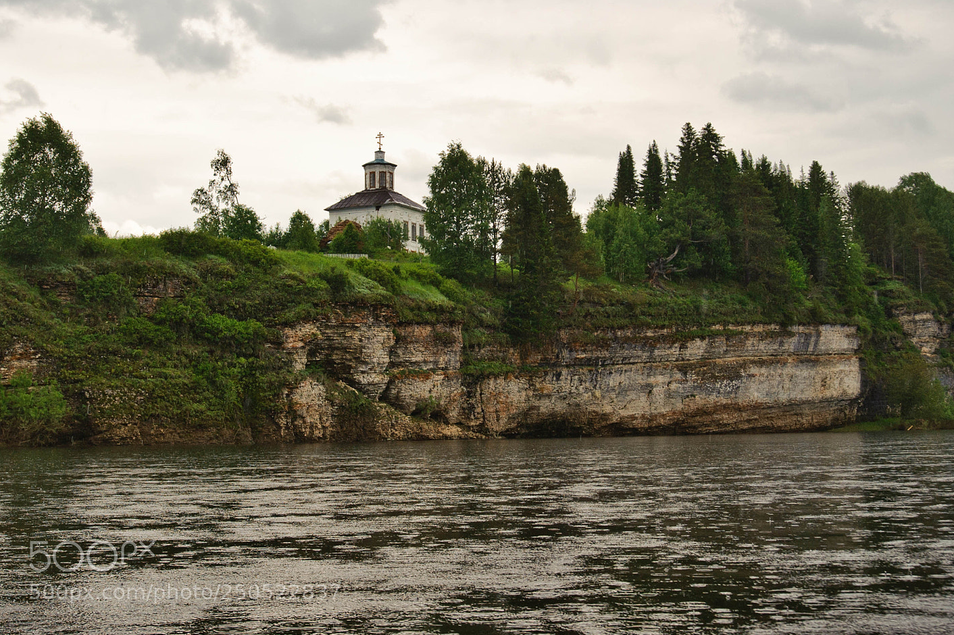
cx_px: 528
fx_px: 901
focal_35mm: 34
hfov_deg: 55.7
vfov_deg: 38.8
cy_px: 285
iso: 200
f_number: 8
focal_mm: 30
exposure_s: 1/400
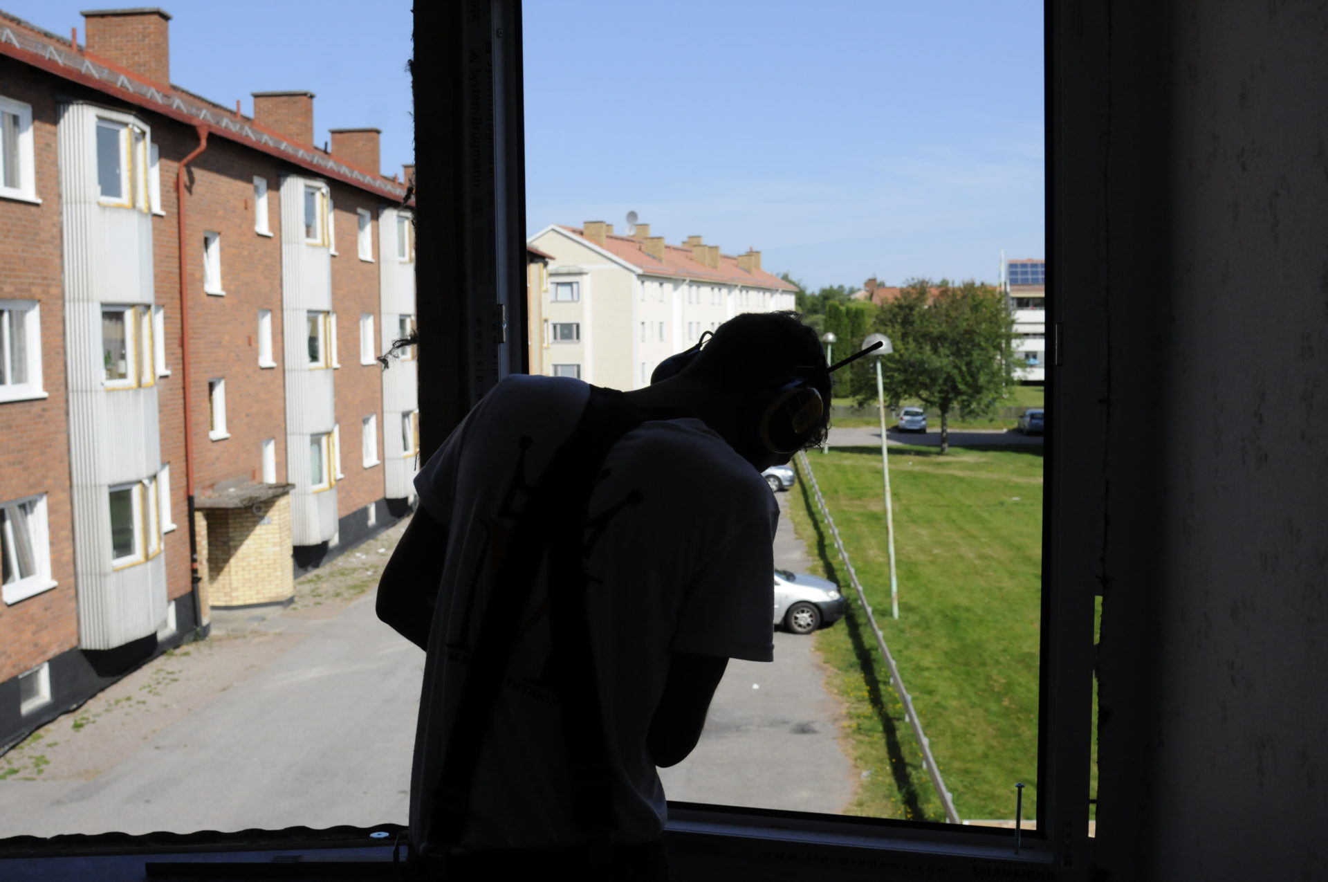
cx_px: 664
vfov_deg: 36.8
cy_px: 441
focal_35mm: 36
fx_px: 1326
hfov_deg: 53.2
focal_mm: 24
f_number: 7.1
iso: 800
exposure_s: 1/2500
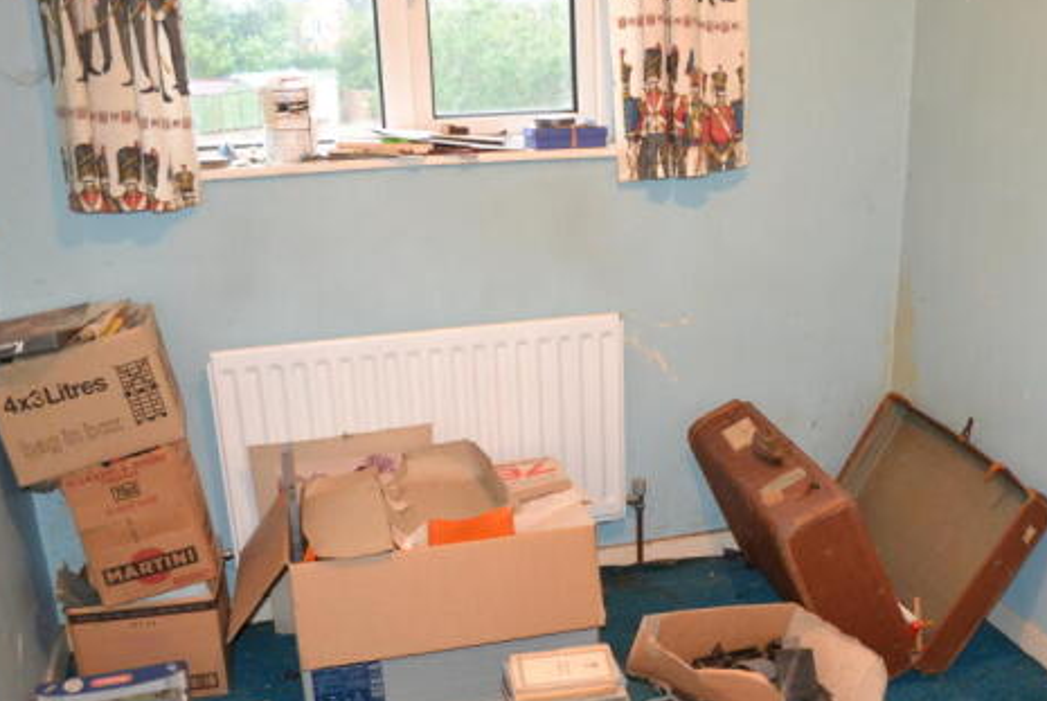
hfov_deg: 50.2
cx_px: 641
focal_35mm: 38
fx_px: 1106
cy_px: 441
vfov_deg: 34.9
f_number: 3.5
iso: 2200
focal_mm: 18
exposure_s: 1/60
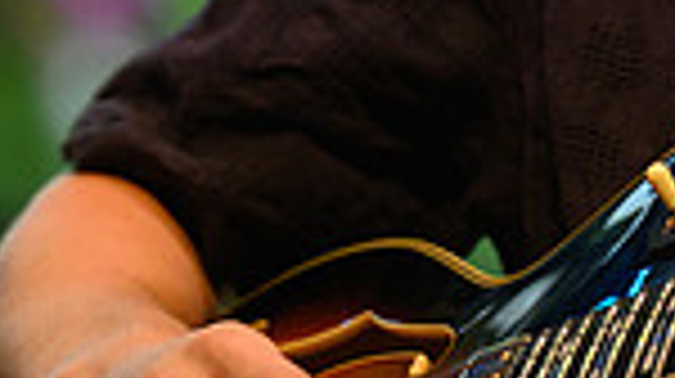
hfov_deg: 2.9
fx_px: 13517
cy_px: -306
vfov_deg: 1.6
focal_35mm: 756
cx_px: 567
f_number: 2.8
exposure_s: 1/1250
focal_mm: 160
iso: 800
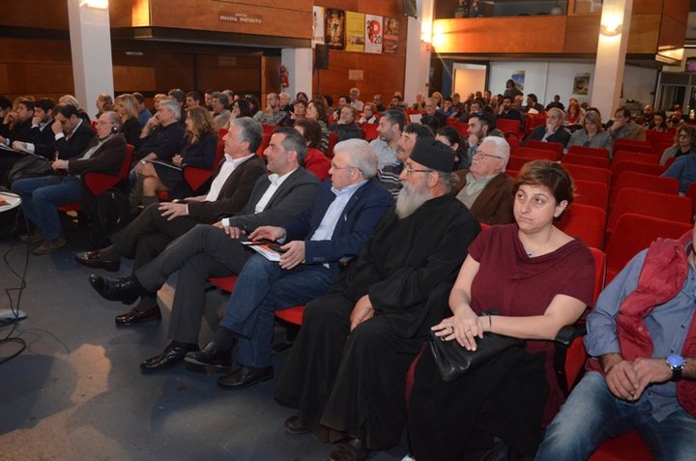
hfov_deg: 67.5
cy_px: 230
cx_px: 348
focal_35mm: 27
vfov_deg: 47.7
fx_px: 521
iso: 3200
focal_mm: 18
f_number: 4
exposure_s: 1/60
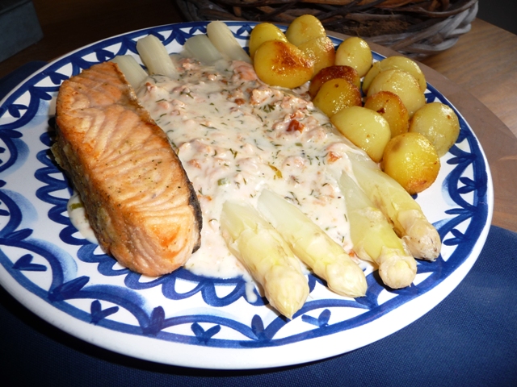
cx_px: 258
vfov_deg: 49.7
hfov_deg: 63.4
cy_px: 194
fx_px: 418
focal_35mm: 28
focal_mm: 4.7
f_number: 3.3
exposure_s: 1/30
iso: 100
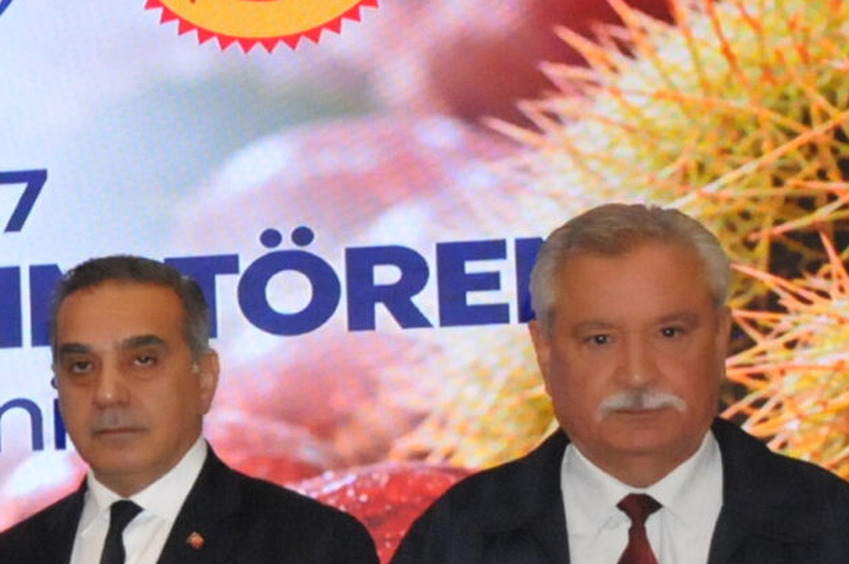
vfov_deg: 10.9
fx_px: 2945
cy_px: 506
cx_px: -698
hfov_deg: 14.4
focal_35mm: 125
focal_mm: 20
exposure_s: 1/250
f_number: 8
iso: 3200
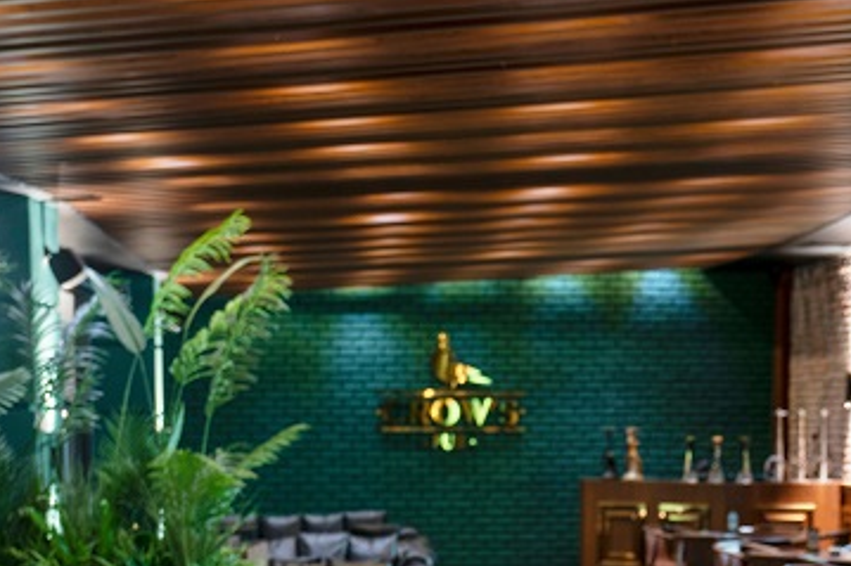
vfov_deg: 14.3
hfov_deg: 22.1
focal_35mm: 92
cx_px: 567
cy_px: 714
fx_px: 2174
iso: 125
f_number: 4.5
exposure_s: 1/1.67
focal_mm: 33
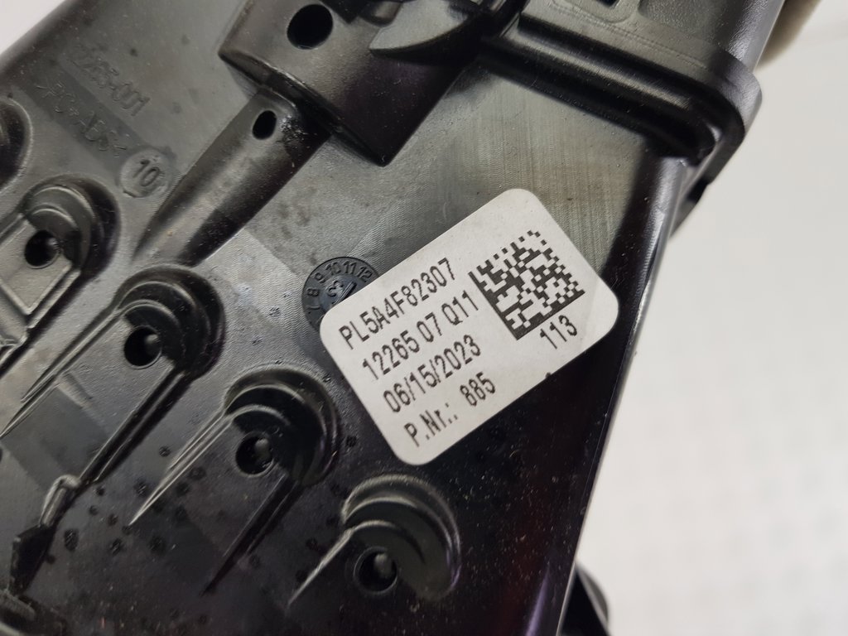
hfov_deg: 67.3
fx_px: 637
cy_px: 318
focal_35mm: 26
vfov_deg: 53.1
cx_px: 424
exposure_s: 1/100
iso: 64
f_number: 1.7
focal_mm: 4.2
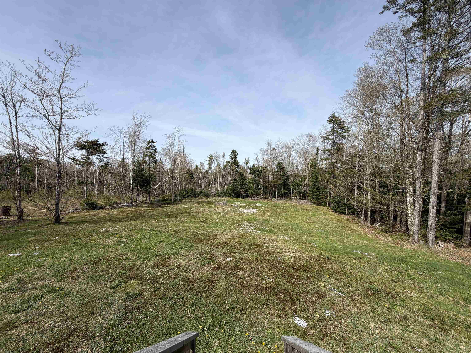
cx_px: 236
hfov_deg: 102.1
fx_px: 190
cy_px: 176
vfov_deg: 85.7
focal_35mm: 14
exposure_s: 1/809
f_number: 2.2
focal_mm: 2.22
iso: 20
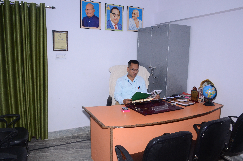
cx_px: 122
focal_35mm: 27
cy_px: 80
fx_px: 182
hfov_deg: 67.5
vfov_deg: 47.7
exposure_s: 1/125
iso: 1000
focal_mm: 18
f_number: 8
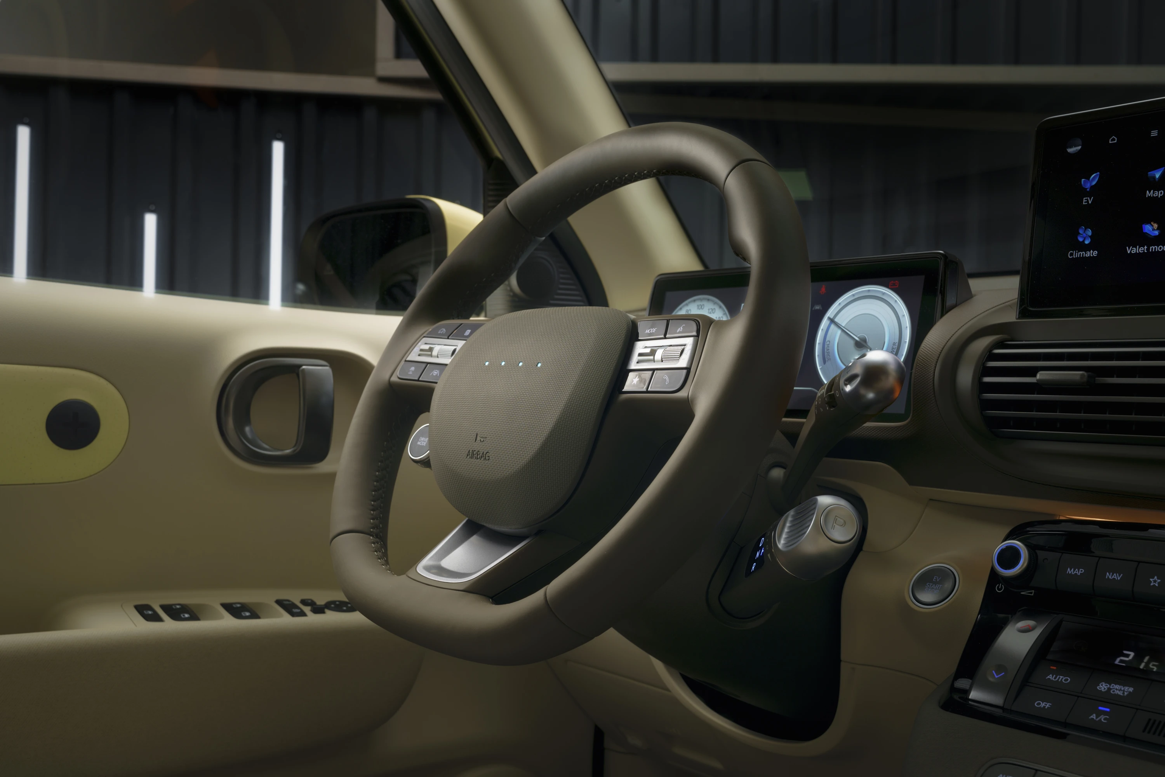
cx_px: 582
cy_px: 388
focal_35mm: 36
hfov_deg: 53.1
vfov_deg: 36.9
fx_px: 1165
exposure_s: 1
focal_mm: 36
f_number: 10
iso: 50
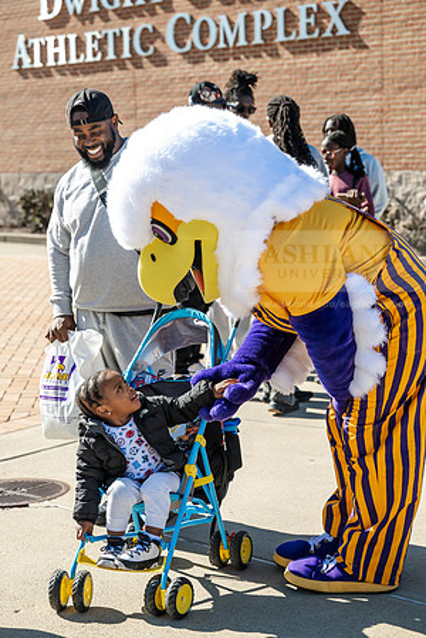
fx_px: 1242
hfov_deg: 19.5
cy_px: 319
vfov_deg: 28.8
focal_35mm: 70
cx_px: 213
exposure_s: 1/500
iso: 200
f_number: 4.5
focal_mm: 70
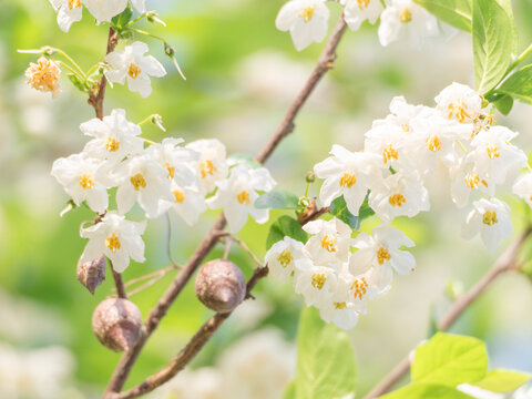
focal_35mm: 601
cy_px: 200
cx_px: 266
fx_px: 9237
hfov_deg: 3.3
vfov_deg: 2.5
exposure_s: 1/400
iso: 400
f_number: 6.7
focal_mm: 300
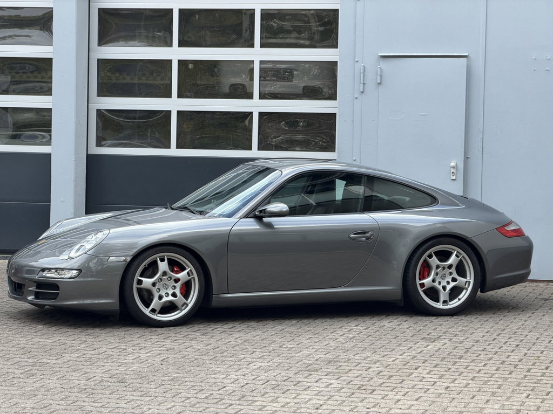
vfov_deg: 14.8
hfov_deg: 19.6
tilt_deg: -2.2
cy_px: 207
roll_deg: -1.1
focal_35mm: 100
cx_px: 276
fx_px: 1598
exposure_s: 1/157
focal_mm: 16.89
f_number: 2.8
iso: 50
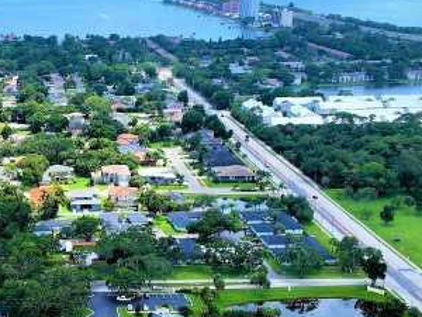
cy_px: 280
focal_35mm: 64
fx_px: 780
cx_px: -30
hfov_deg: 27.9
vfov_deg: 22.4
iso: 170
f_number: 2.8
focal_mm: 12.29
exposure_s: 1/2000
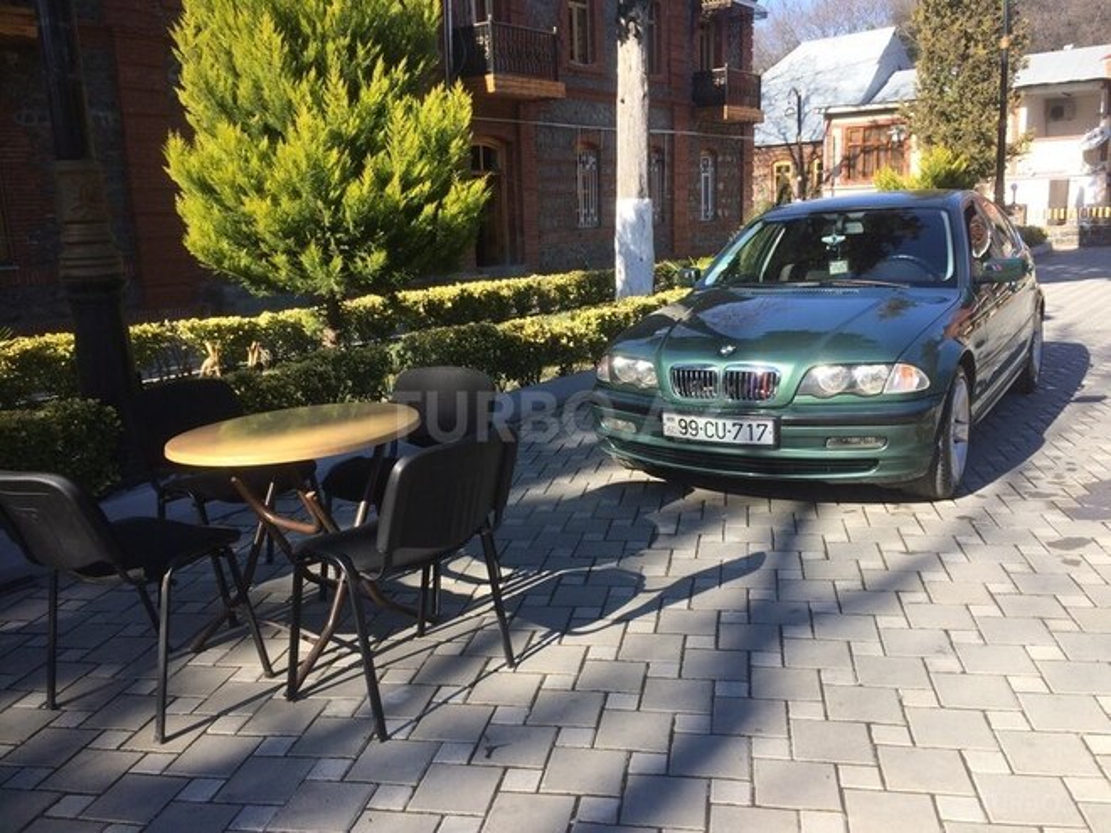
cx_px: 556
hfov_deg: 61.7
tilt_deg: -11.8
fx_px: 931
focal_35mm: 29
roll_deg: +0.3
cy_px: 416
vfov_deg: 48.2
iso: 32
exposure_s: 1/733
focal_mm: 4.15
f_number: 2.2
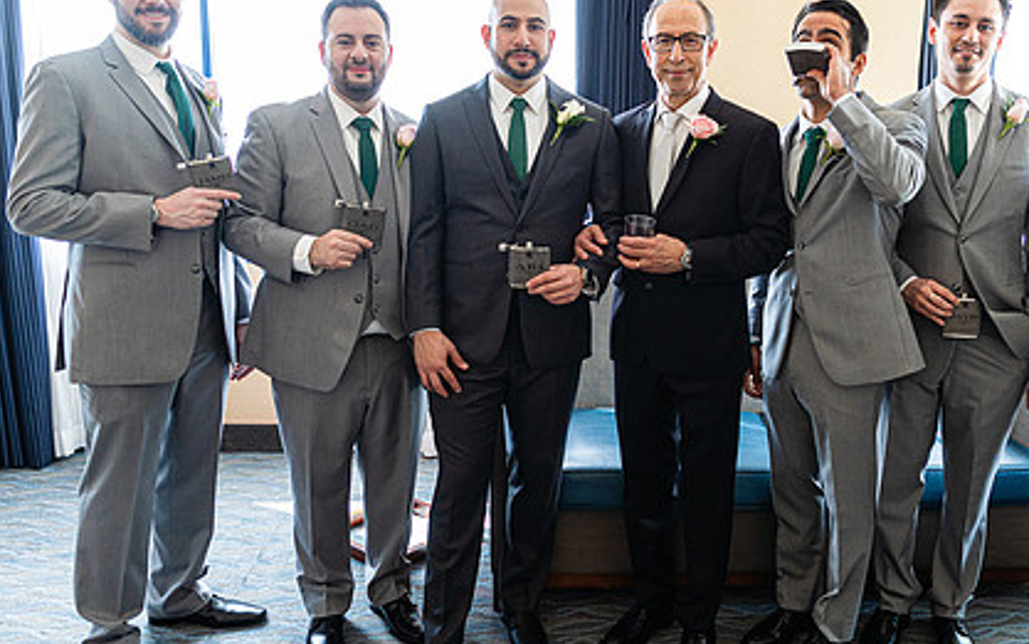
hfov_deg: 56.2
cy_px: 292
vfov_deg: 37.3
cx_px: 622
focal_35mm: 34
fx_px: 954
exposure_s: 1/200
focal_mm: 24
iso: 1000
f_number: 2.2
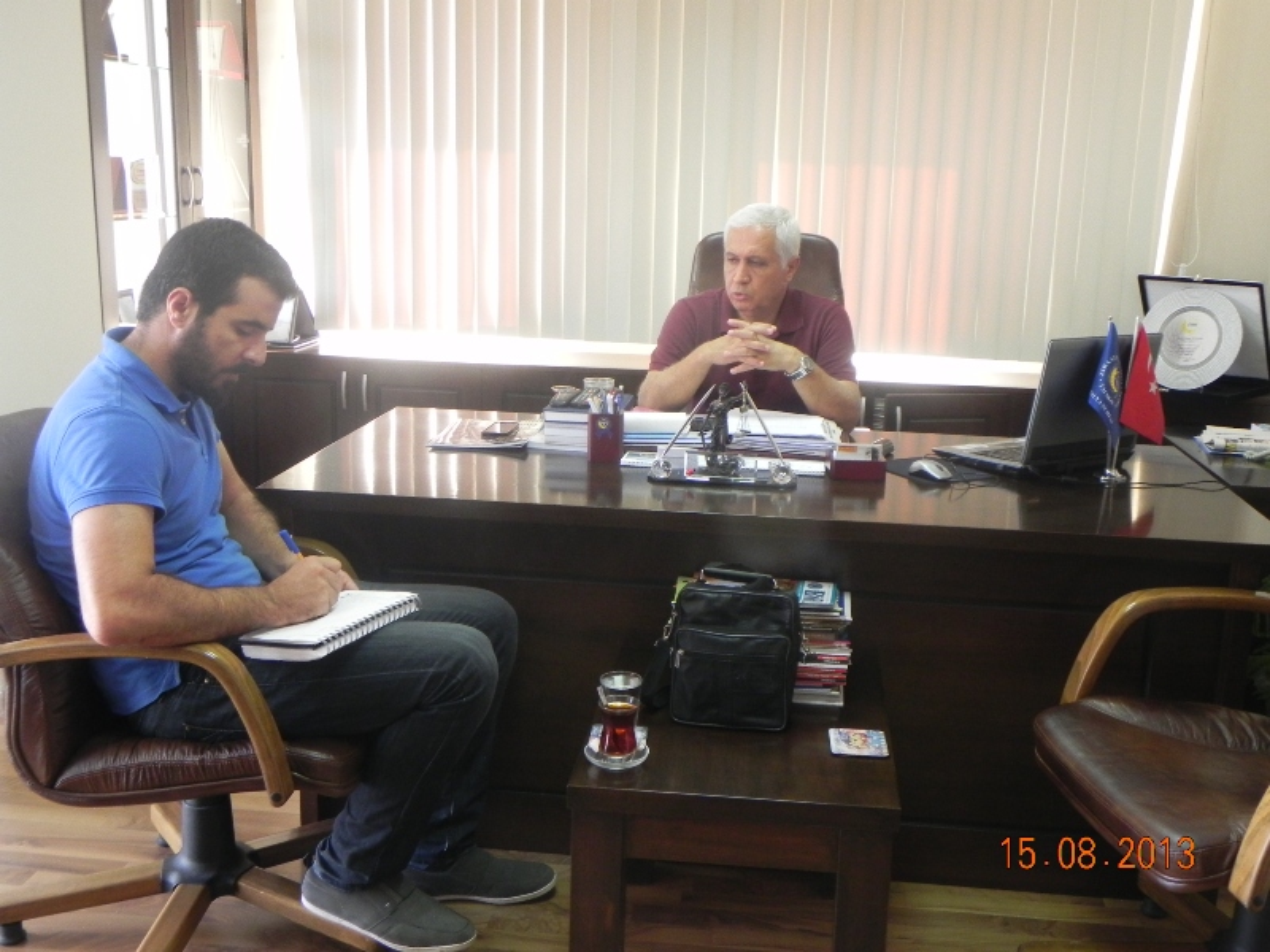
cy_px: 476
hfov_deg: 50.1
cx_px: 635
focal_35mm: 37
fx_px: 1357
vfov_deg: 38.7
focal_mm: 6.6
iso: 335
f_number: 3.2
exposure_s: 1/30
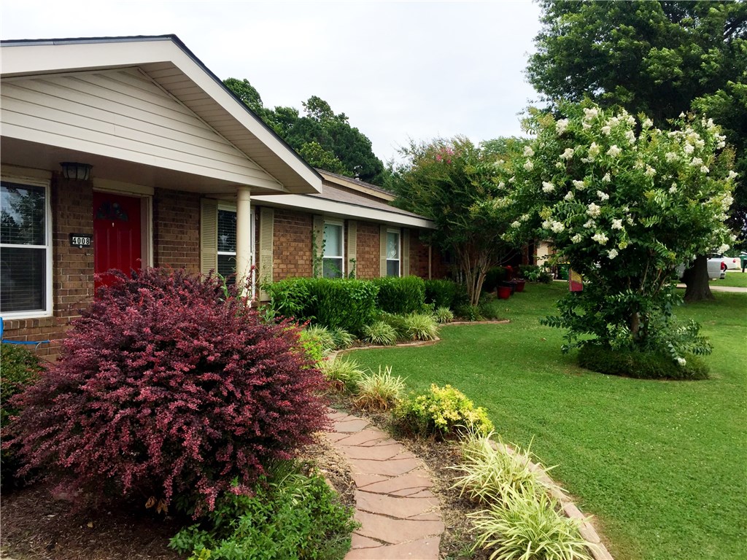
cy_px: 280
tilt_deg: -0.7
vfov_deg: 48.2
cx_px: 374
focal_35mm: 29
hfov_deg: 61.7
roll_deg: -1.2
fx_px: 626
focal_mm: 4.15
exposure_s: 1/1130
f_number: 2.2
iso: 32
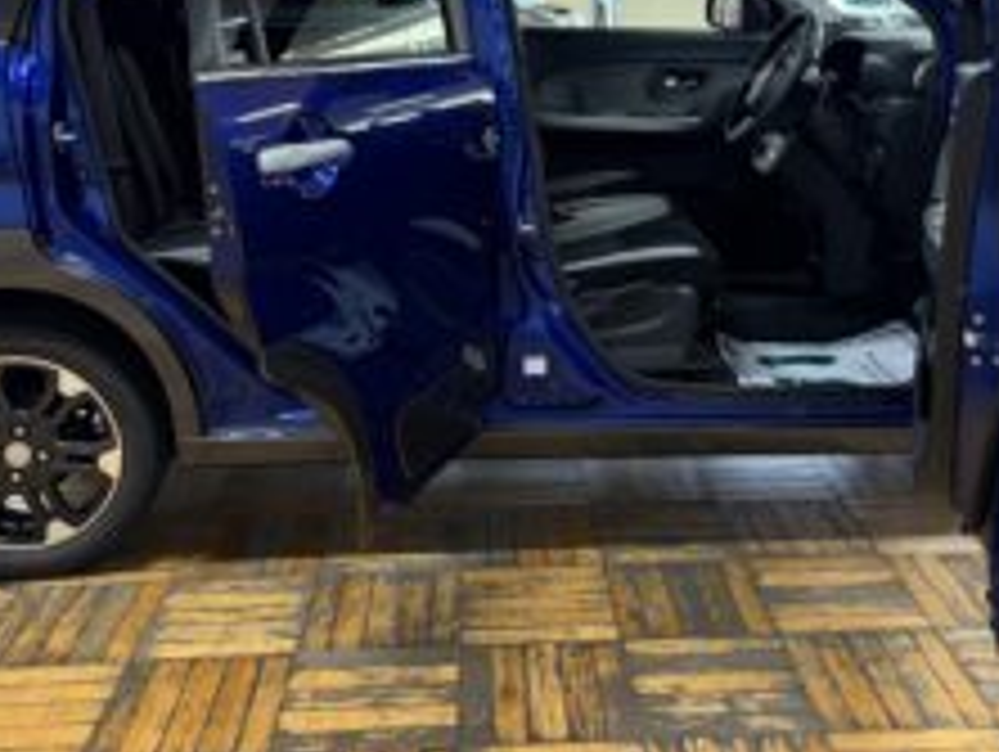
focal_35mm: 41
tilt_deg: -7.9
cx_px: 549
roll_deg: -0.1
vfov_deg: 34.3
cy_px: 169
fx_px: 1185
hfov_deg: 45.7
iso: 250
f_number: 1.6
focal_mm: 5.96
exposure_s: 1/50
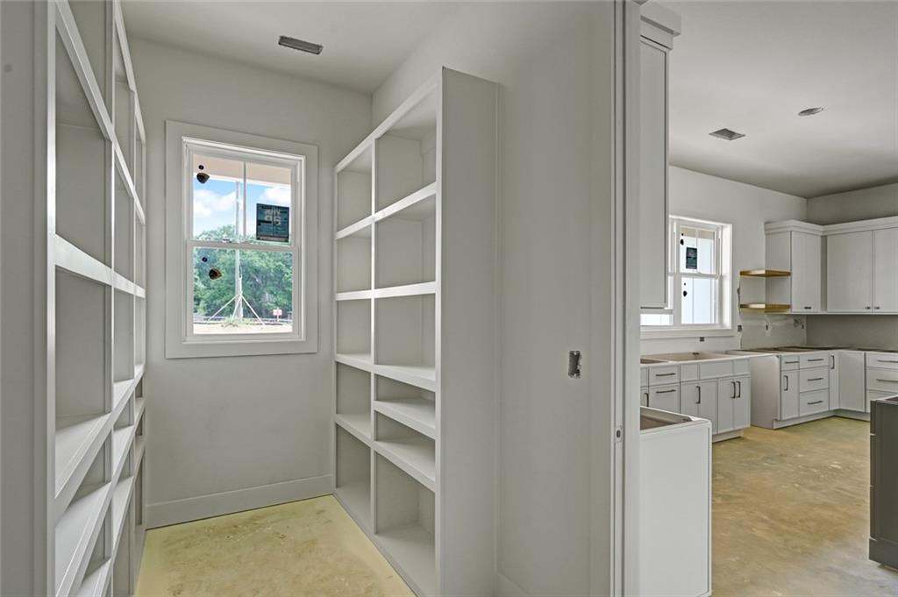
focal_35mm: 18
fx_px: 461
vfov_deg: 65.9
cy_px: 298
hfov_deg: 88.5
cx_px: 449
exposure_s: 1/15
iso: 100
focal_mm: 18.5
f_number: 7.1
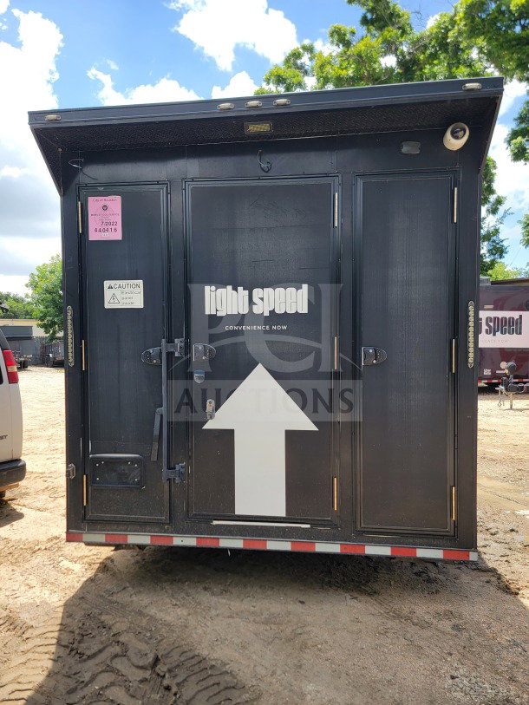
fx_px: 489
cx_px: 264
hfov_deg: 56.8
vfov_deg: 71.6
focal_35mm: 24
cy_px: 352
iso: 16
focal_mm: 6.7
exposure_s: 1/408
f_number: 1.8
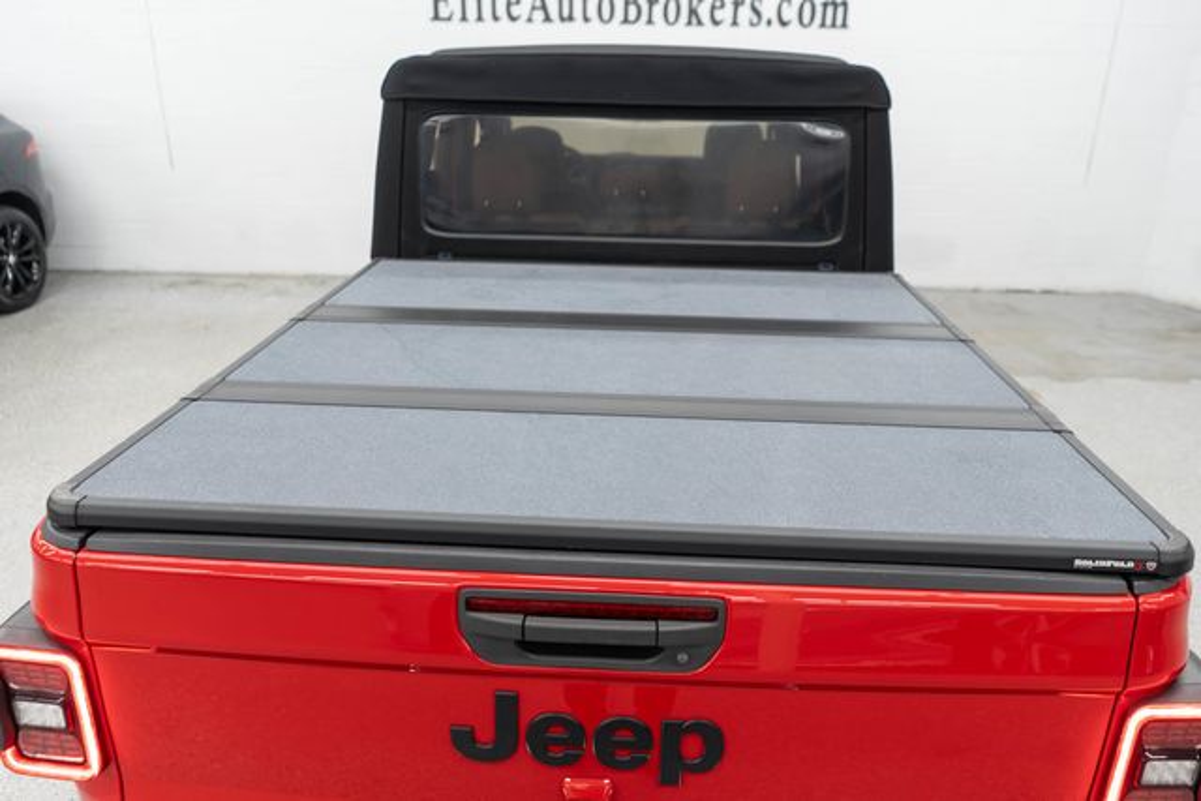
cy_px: 400
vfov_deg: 46.4
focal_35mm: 28
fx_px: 934
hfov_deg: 65.5
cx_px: 600
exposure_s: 1/40
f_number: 3.2
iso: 250
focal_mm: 28
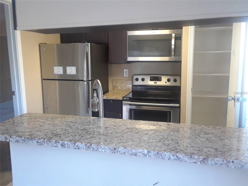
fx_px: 215
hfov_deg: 60.0
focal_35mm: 30
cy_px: 93
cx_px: 124
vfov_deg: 46.8
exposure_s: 1/17
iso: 160
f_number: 1.9
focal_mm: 2.47
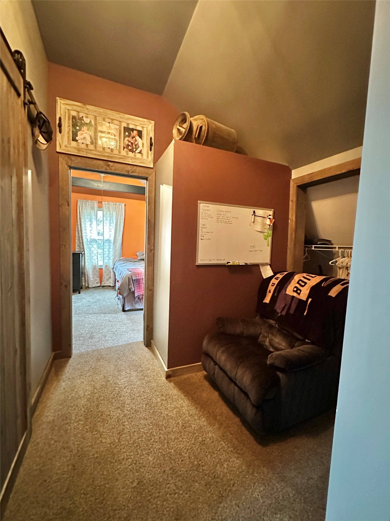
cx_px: 195
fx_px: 210
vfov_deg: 102.1
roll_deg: +0.5
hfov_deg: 85.7
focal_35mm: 14
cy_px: 260
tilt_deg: -3.4
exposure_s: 1/40
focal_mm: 2.22
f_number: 2.2
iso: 1600
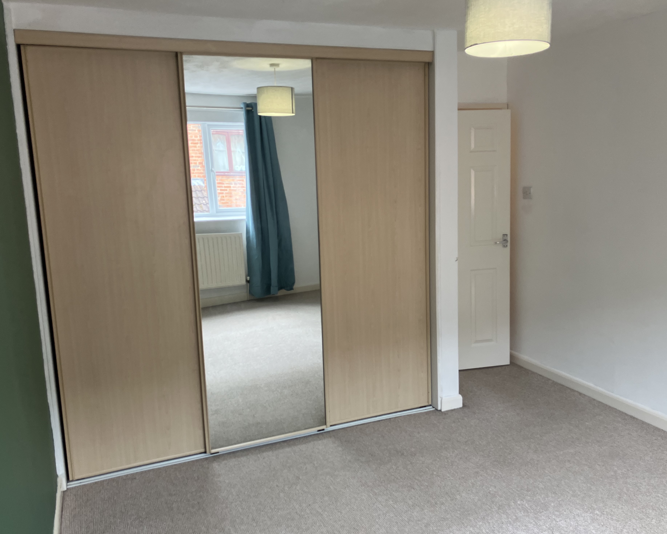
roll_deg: +2.4
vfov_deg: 48.5
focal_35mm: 30
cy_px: 266
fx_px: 592
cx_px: 331
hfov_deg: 58.8
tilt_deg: -10.6
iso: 80
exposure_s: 1/100
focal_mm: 3.99
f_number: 1.8
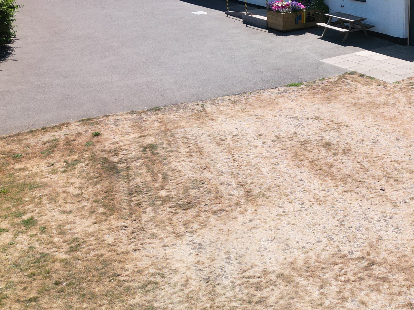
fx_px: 682
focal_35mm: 57
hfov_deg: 32.6
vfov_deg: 25.6
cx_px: 348
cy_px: 120
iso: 100
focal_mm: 6.72
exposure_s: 1/160
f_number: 1.7
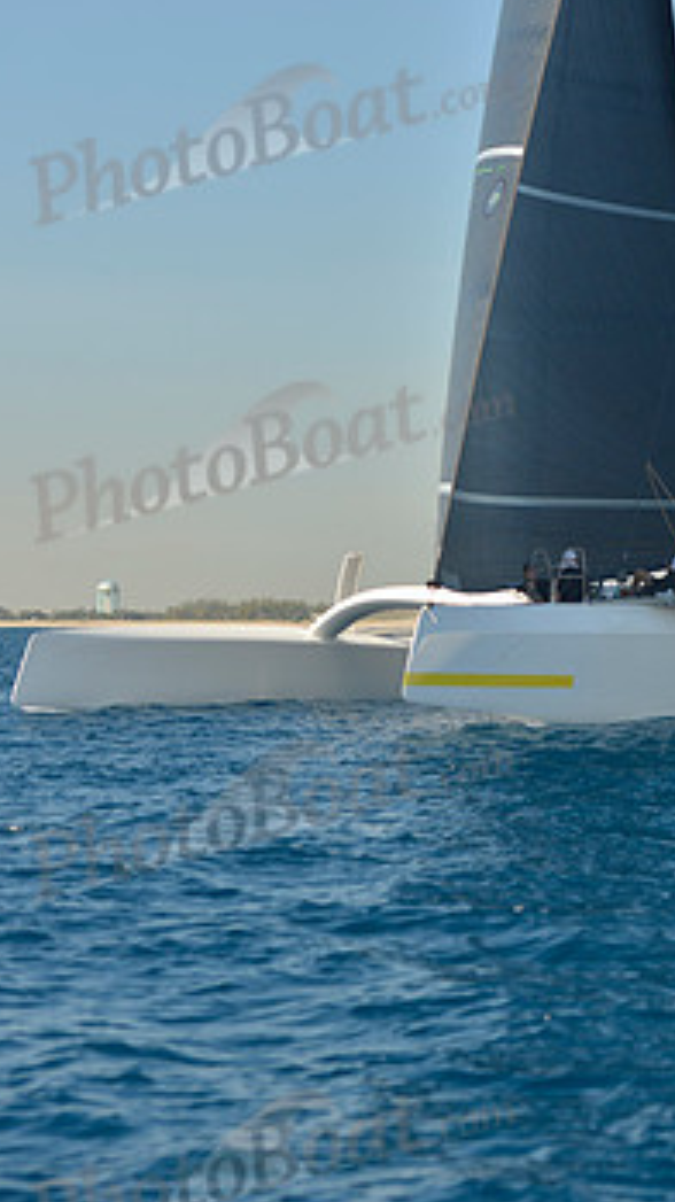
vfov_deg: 17.6
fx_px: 3887
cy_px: 584
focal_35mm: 122
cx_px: 696
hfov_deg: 9.8
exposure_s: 1/640
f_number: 5
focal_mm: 70
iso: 200
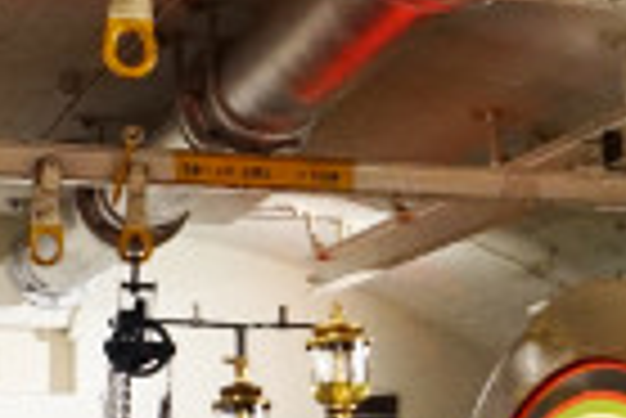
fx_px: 2402
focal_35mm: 138
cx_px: 1171
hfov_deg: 13.2
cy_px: 281
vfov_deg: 10.0
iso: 1250
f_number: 4
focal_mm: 16
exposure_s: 1/60
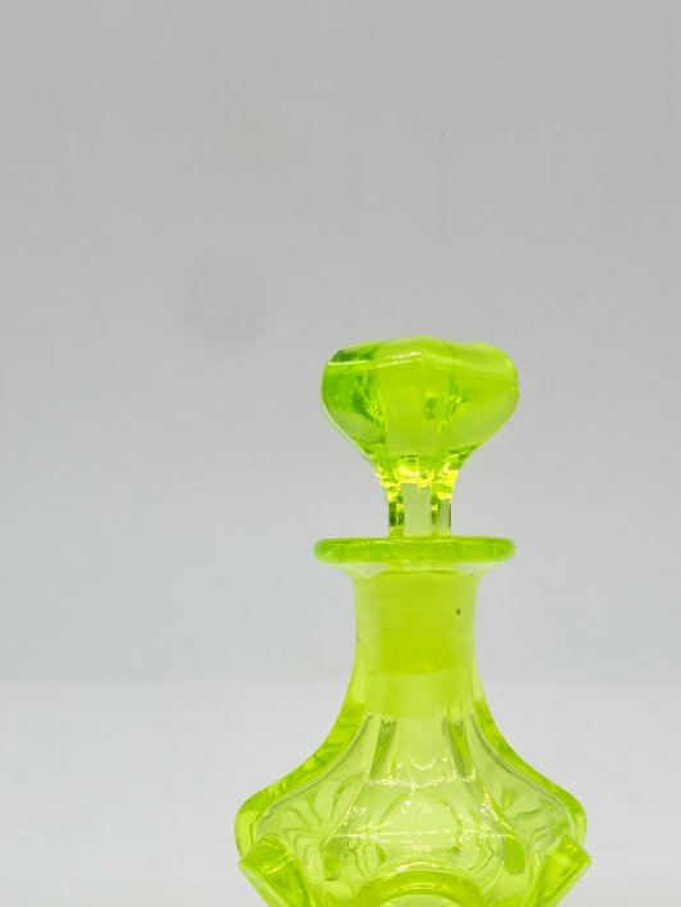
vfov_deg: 45.1
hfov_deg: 35.0
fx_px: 1075
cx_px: 414
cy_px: 597
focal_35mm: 41
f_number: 2.2
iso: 32
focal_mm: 2.22
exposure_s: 1/603
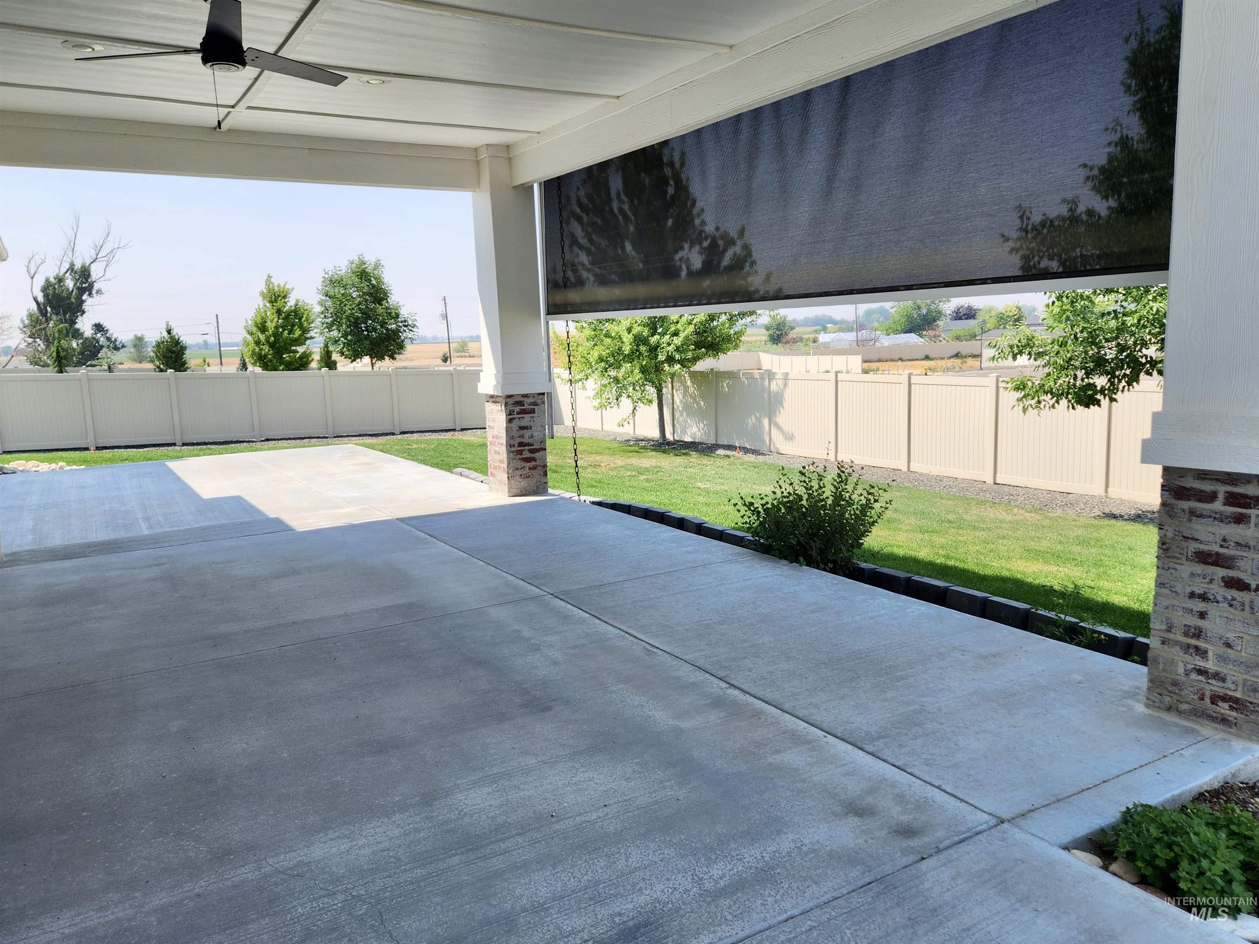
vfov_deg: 58.9
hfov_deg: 73.9
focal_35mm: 23
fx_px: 836
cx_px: 630
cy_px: 472
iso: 20
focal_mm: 5.4
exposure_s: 1/997
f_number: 1.8
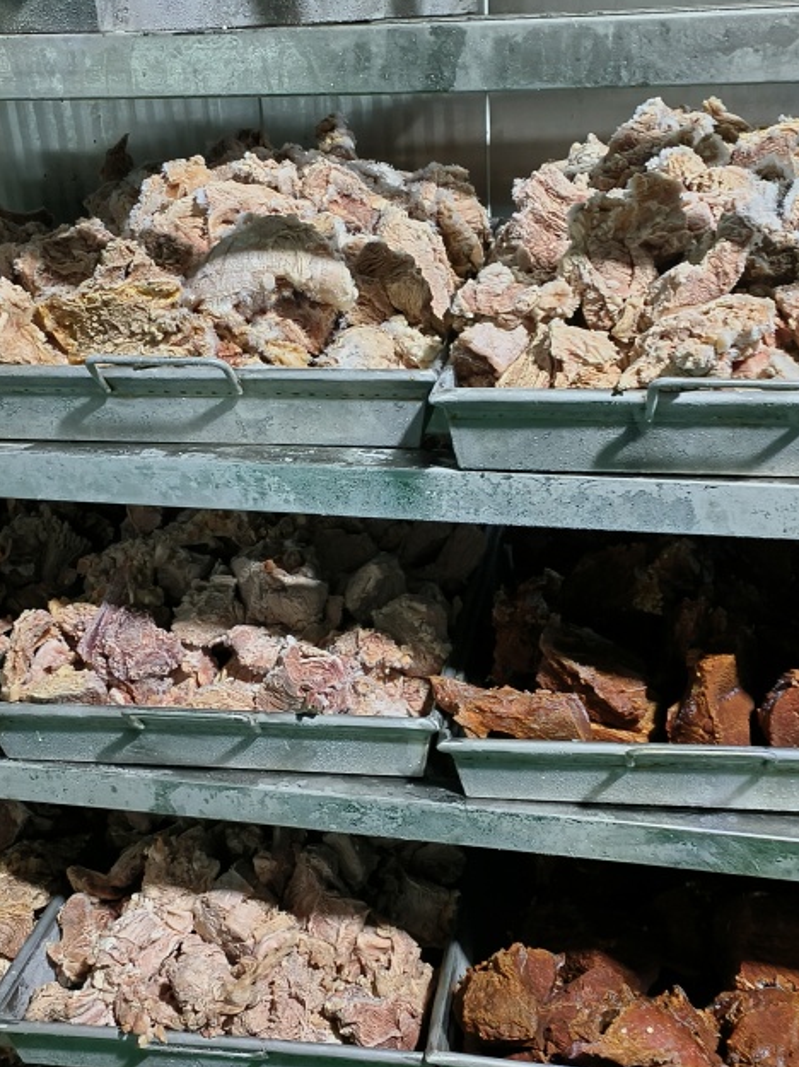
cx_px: 435
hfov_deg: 35.1
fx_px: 1263
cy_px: 561
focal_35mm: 41
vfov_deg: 45.8
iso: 1467
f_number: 1.8
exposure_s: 1/33.4
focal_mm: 5.42
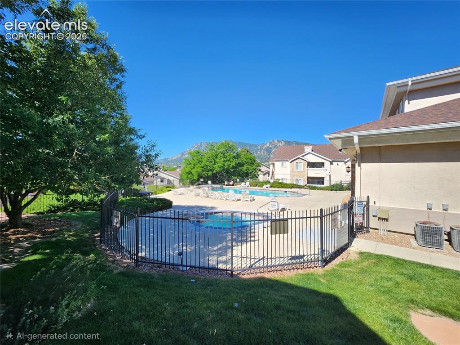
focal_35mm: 13
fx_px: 173
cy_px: 172
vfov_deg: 89.9
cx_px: 230
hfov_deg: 106.2
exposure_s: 1/476
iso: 32
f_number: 2.2
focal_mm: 1.74
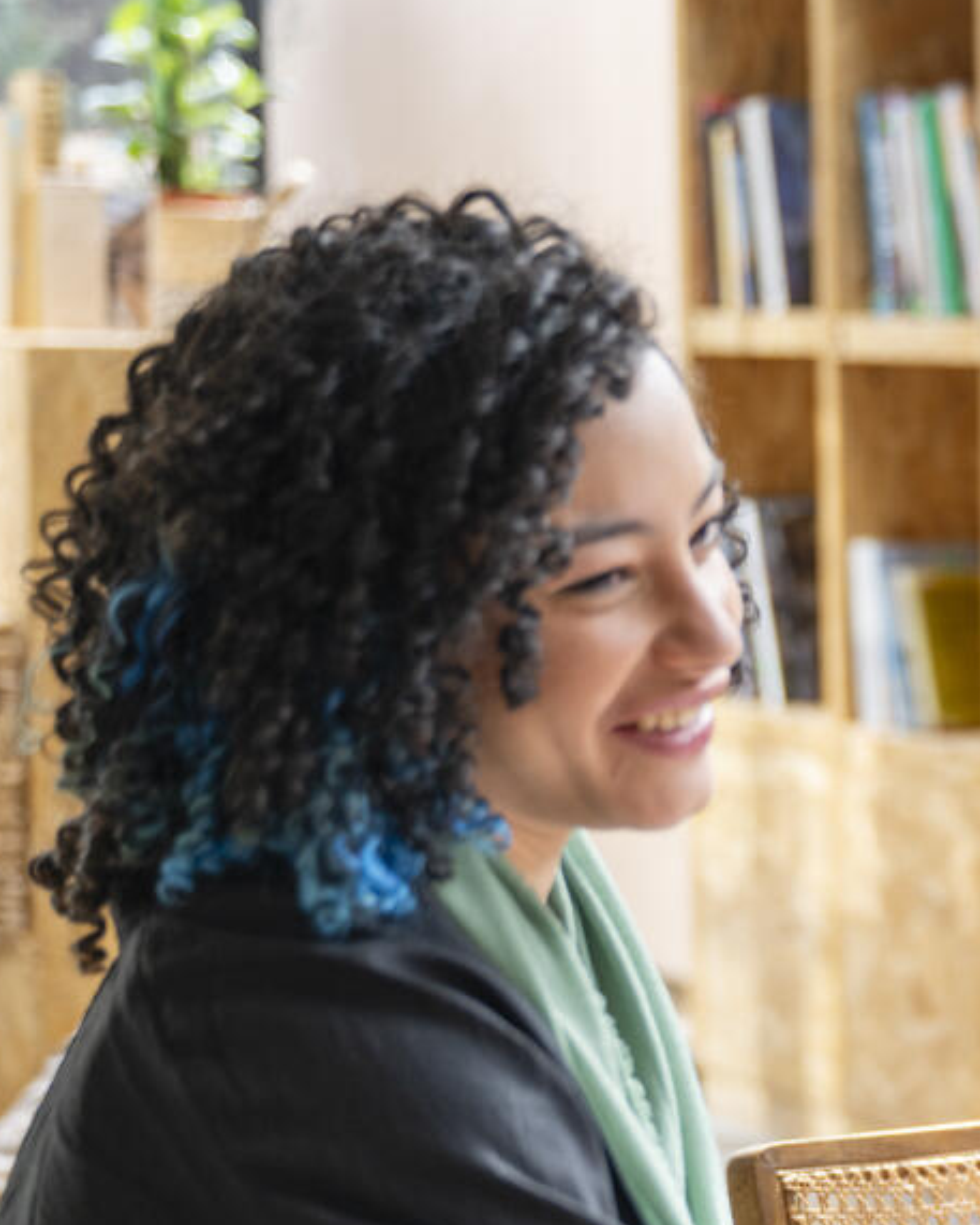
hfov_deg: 12.2
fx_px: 4422
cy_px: 829
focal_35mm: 122
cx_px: 1383
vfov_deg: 15.7
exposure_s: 1/160
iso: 160
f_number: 2.8
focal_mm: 53
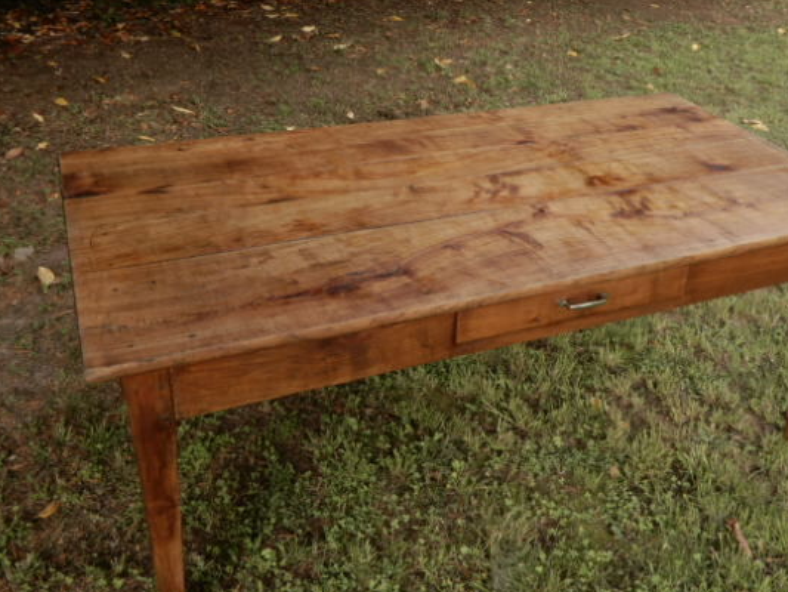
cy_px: 246
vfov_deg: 39.6
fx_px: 820
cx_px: 441
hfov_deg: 51.2
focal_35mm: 36
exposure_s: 1/40
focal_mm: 5.4
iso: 80
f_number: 4
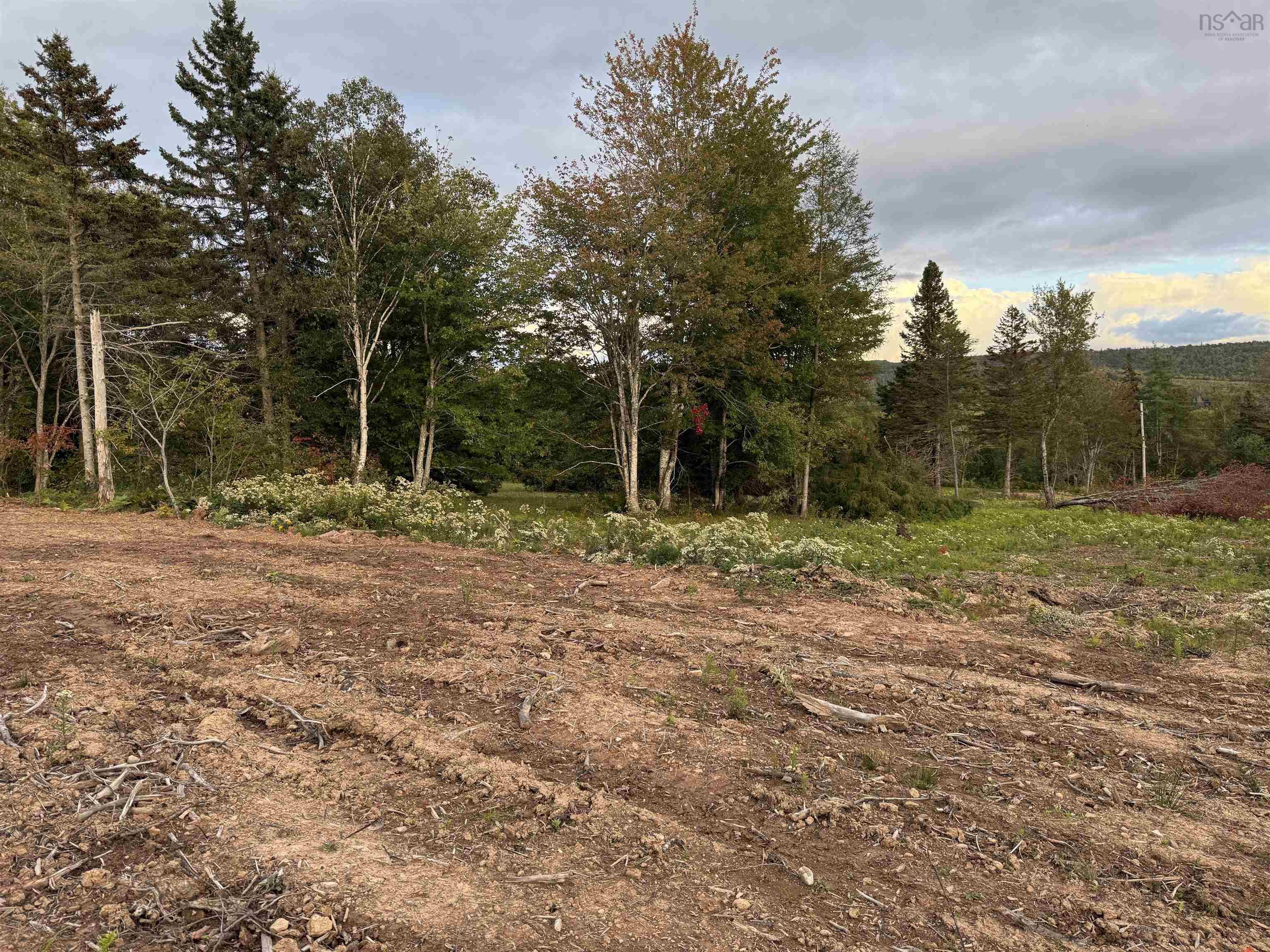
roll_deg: +1.8
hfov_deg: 71.6
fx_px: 881
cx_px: 635
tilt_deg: -3.7
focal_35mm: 24
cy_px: 476
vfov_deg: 56.8
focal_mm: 6.76
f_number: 1.78
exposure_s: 1/510
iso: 100
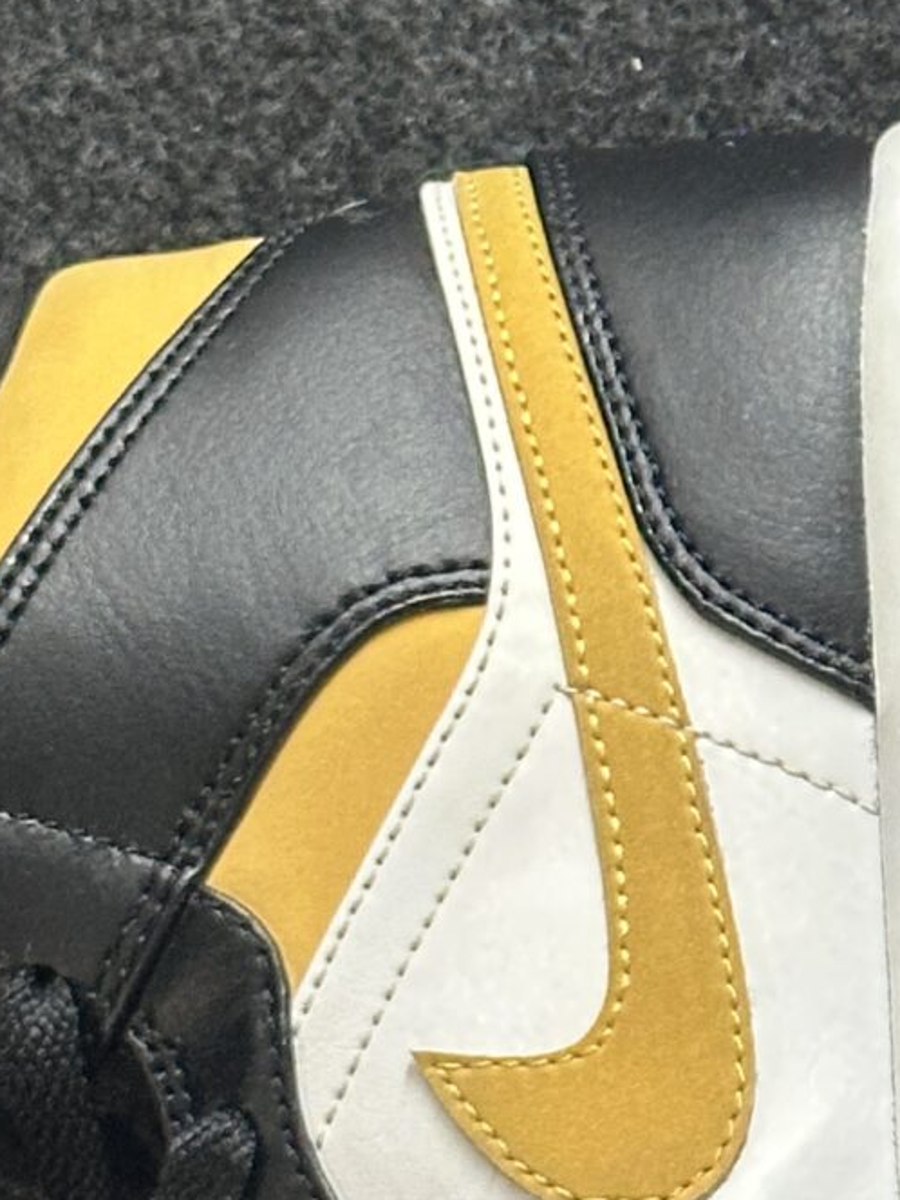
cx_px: 1195
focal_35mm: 185
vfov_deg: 10.6
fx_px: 6413
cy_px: 1319
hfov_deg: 7.9
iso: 320
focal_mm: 6.86
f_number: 1.78
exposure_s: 1/40
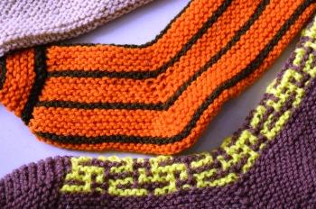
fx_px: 640
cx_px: 159
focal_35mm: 73
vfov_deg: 18.6
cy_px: 76
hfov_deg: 27.8
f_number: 5
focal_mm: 38
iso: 500
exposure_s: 1/60
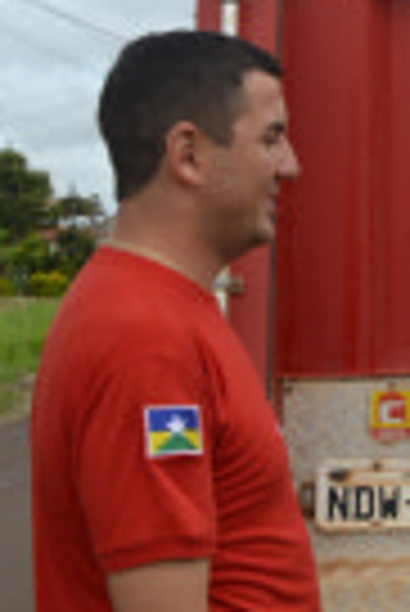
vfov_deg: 16.1
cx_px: 692
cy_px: -158
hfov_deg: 10.8
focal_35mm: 121
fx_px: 2062
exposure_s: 1/1600
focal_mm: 22
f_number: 5.6
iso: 400
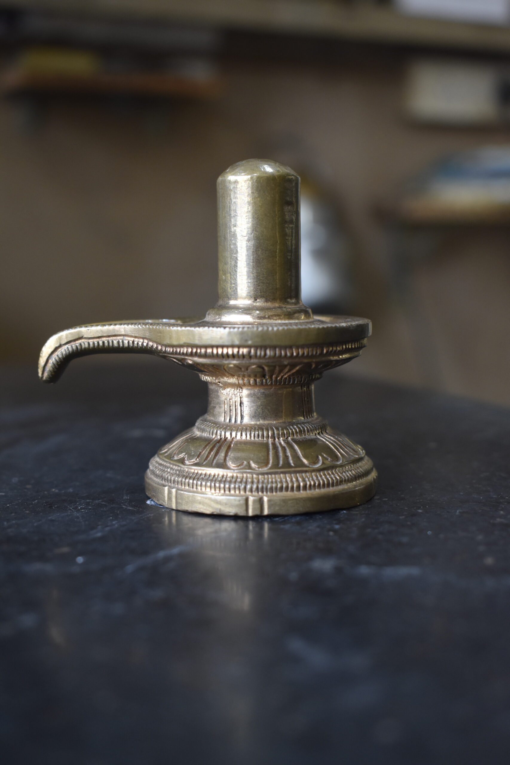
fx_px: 1020
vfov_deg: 41.1
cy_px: 382
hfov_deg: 28.1
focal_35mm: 48
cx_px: 255
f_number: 5
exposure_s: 1/60
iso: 800
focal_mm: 32
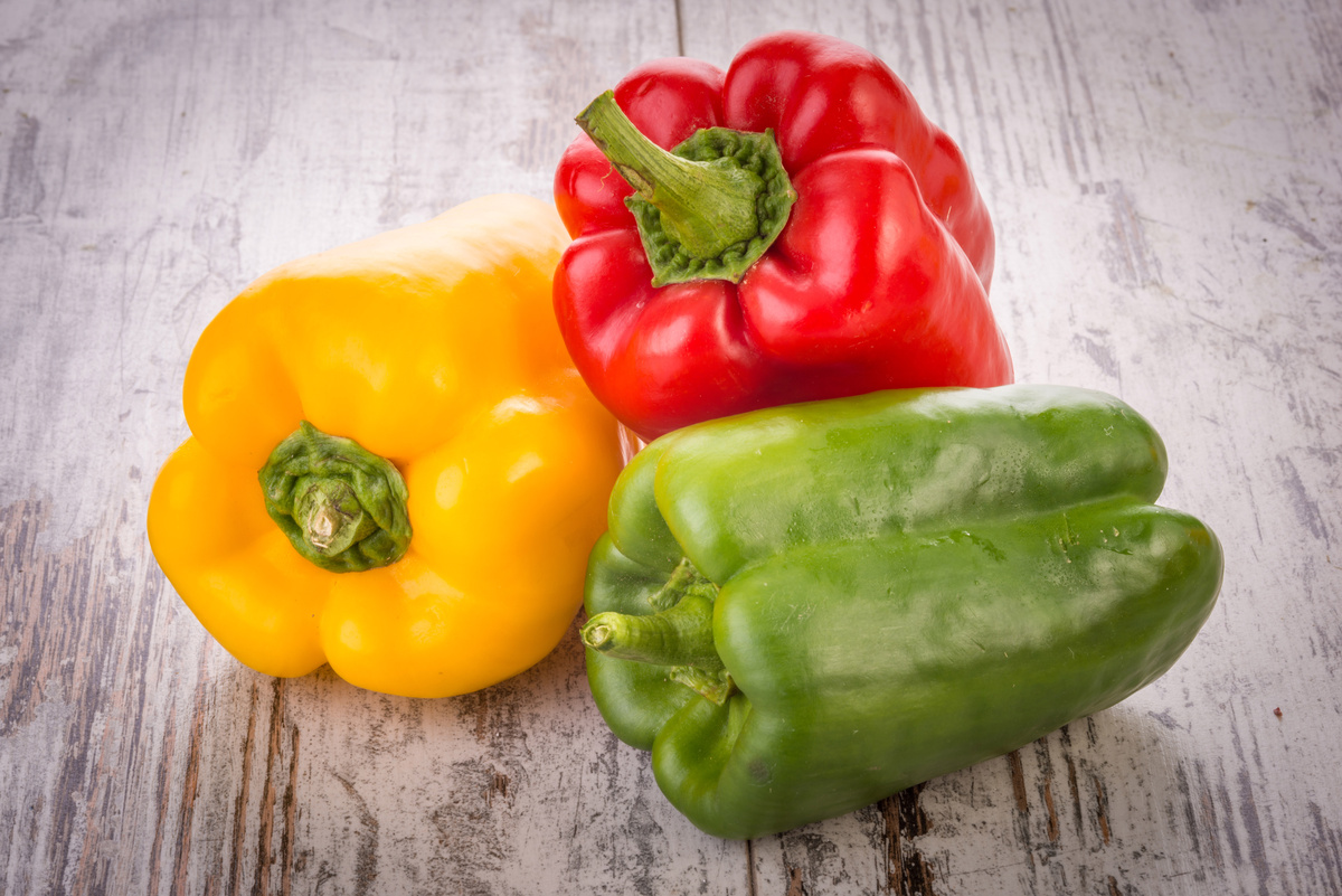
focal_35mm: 105
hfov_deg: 19.4
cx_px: 671
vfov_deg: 13.1
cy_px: 448
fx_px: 3915
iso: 100
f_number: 22
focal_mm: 105
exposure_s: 1/125
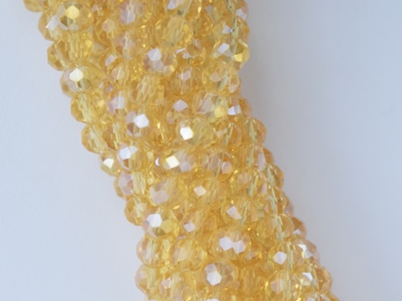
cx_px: 307
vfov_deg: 8.0
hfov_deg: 10.7
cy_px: 294
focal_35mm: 184
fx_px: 2138
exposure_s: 1/160
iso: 400
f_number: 5.6
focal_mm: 55
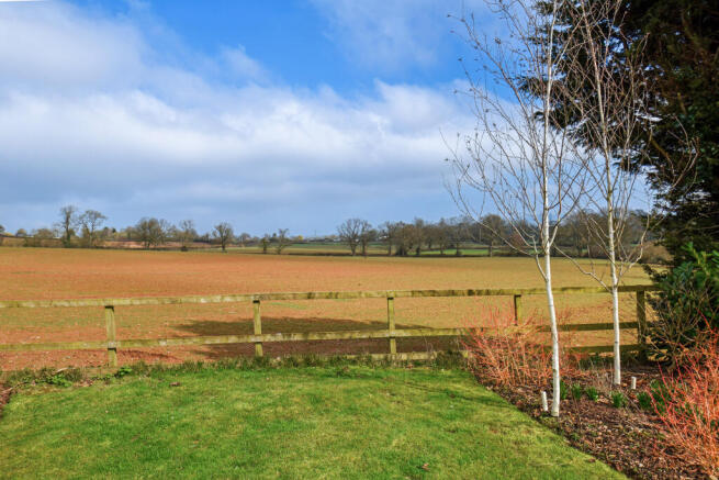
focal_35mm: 21
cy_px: 240
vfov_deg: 59.5
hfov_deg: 81.2
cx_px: 360
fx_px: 419
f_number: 8
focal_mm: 14
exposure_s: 1/250
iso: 100
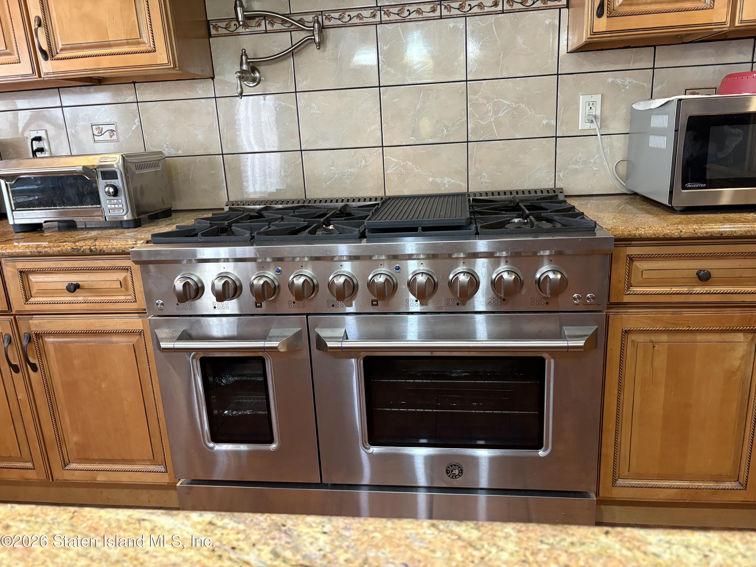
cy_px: 284
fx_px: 568
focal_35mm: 26
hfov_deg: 67.3
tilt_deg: -15.4
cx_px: 378
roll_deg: +3.4
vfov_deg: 53.1
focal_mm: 5.96
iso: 320
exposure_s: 1/60
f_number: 1.6
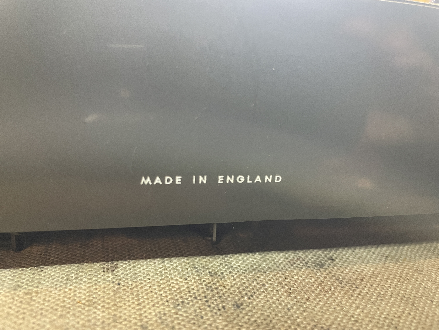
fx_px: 330
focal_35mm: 26
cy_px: 165
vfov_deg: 53.1
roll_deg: -3.9
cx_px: 220
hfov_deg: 67.3
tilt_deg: -20.9
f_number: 1.6
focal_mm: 4.2
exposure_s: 1/60
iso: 400
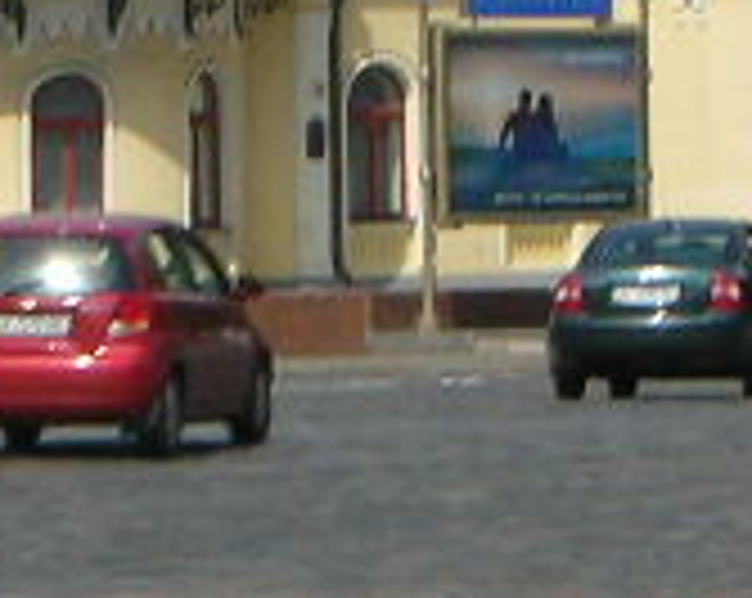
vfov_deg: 3.0
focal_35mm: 516
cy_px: 193
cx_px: -212
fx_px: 11464
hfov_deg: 3.7
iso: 50
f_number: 13.6
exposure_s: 1/84.7
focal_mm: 14.3
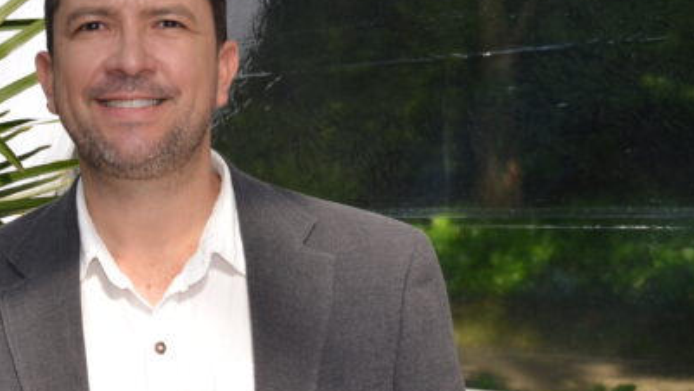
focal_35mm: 96
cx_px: -114
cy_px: 367
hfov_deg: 20.9
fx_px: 1767
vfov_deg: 12.5
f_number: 7.1
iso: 100
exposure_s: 1/250
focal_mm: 24
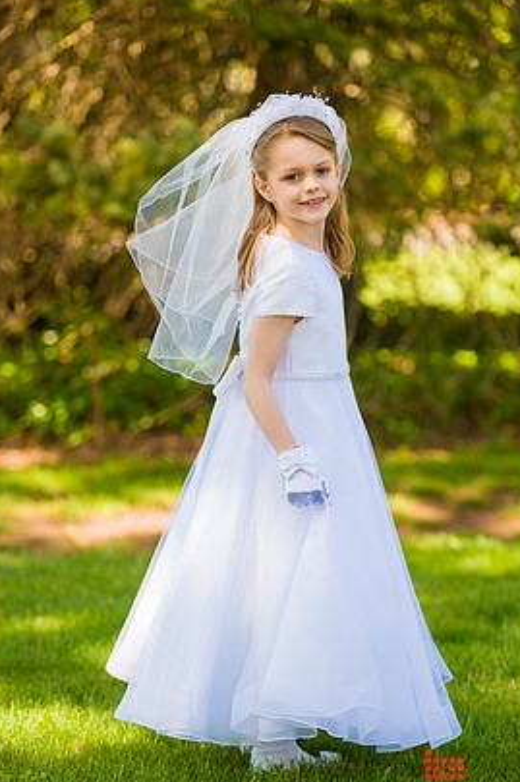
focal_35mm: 150
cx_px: 272
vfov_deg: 13.7
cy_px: 413
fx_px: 3258
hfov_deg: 9.1
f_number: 3.2
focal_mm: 135
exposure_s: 1/800
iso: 200
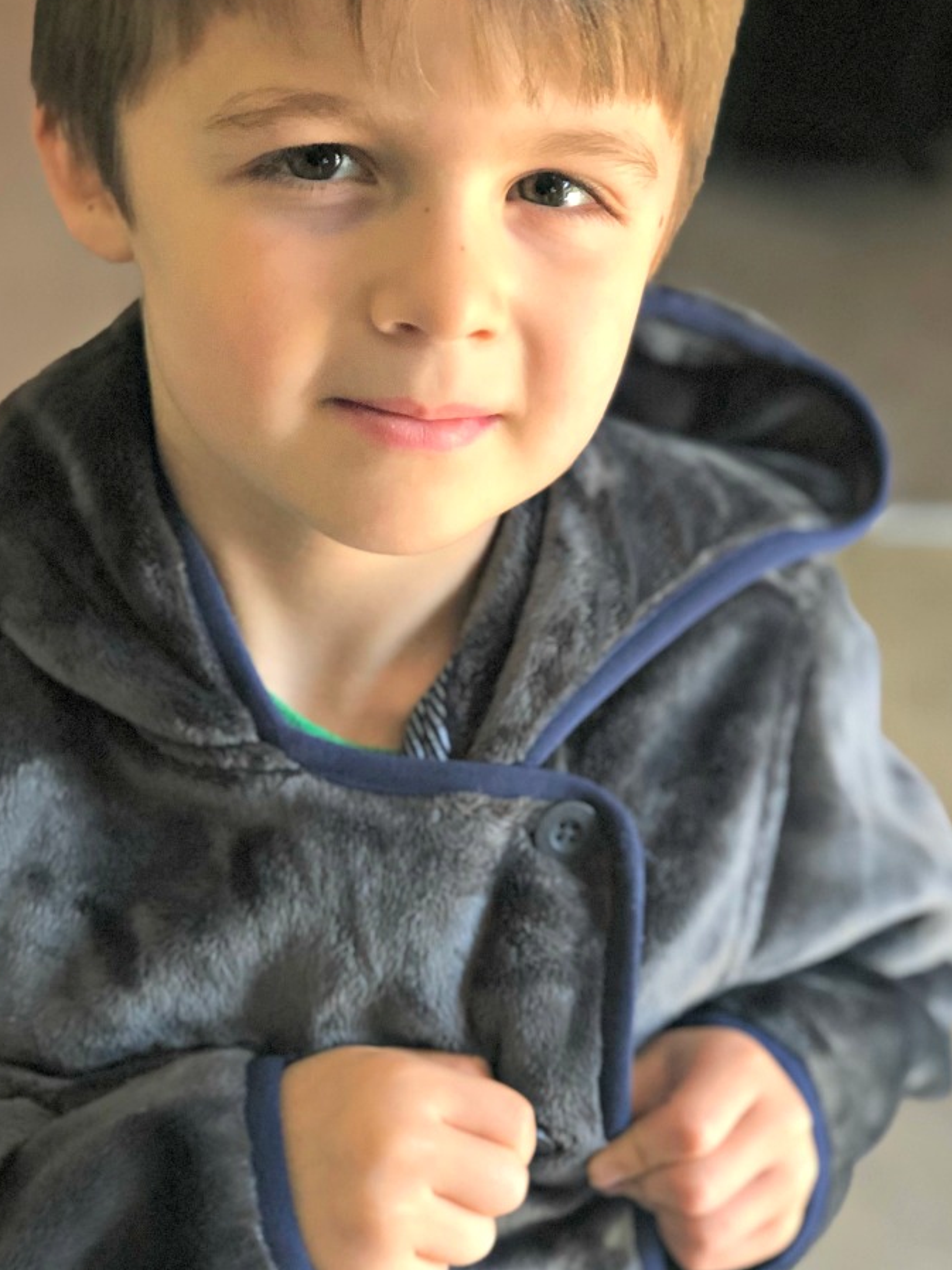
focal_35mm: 72
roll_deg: +1.4
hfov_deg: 20.4
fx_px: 2640
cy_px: 690
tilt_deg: -37.9
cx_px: 447
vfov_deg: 27.0
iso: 160
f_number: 2.8
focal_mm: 6.6
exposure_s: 1/30
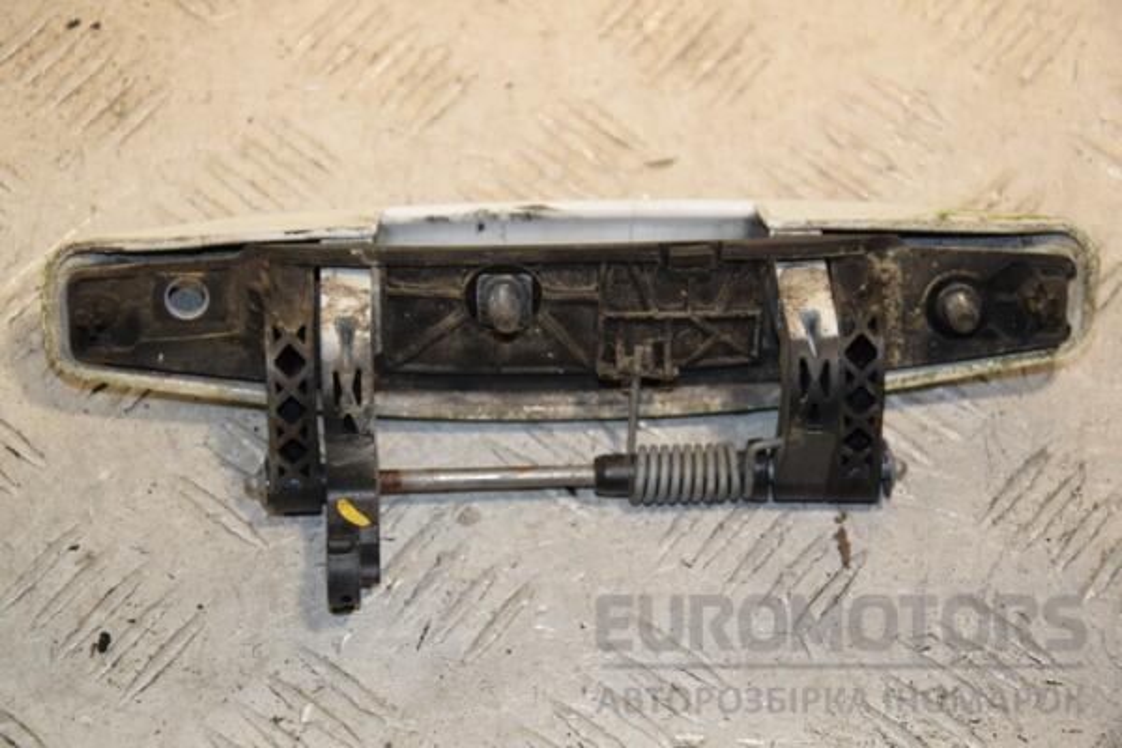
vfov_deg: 12.2
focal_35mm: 112
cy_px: 374
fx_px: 3506
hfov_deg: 18.2
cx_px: 561
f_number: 6.3
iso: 800
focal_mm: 75
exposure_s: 1/200
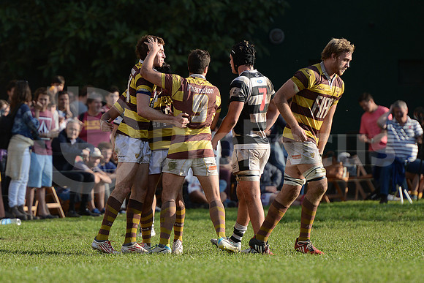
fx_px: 3298
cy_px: 142
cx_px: 212
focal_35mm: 280
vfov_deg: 4.9
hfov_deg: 7.4
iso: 320
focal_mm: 280
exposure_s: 1/1000
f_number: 4
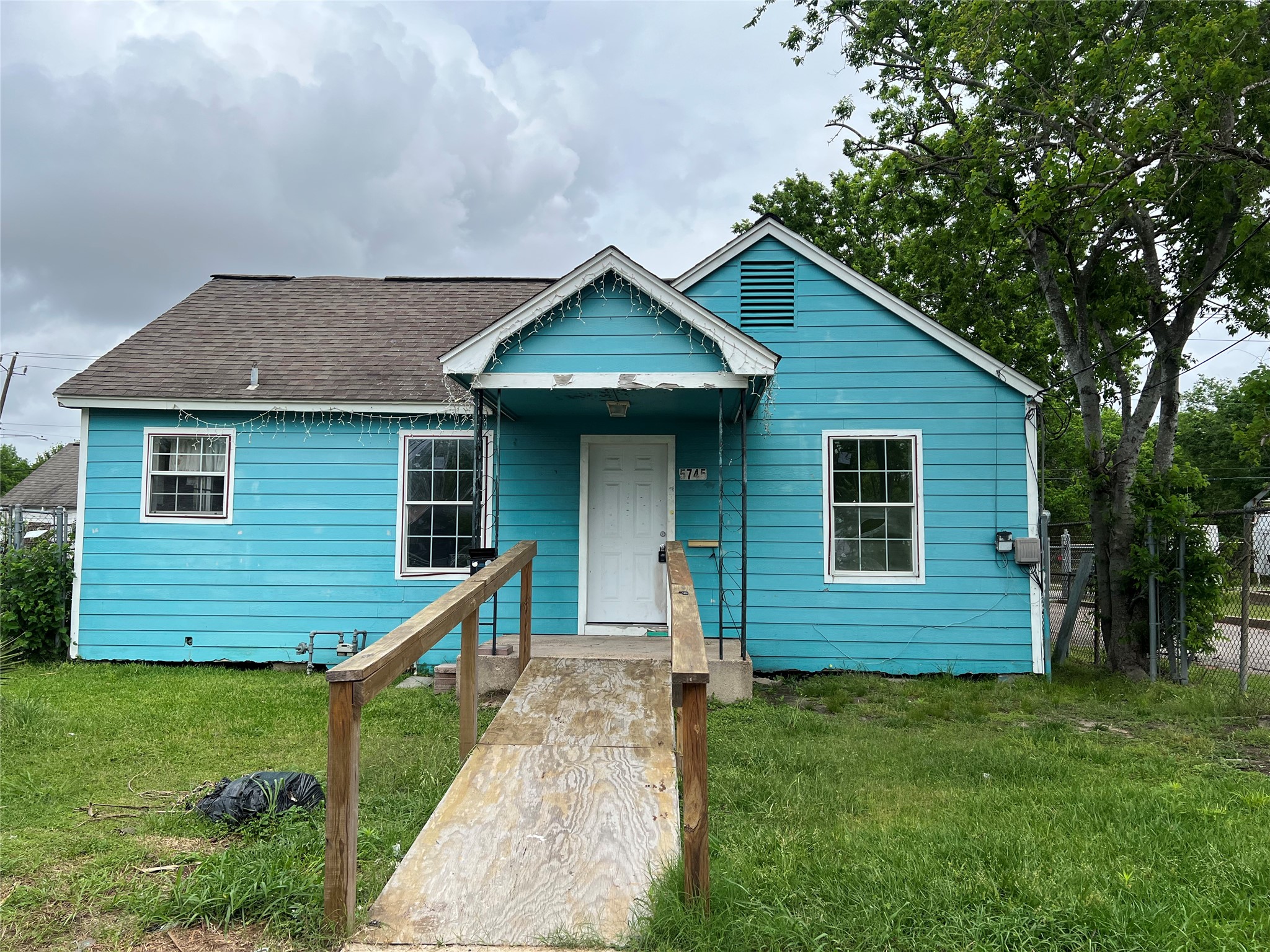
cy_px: 476
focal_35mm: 26
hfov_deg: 67.3
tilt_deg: +2.5
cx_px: 635
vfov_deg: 53.1
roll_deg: -0.3
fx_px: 954
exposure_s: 1/3704
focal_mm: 5.7
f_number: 1.5
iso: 50
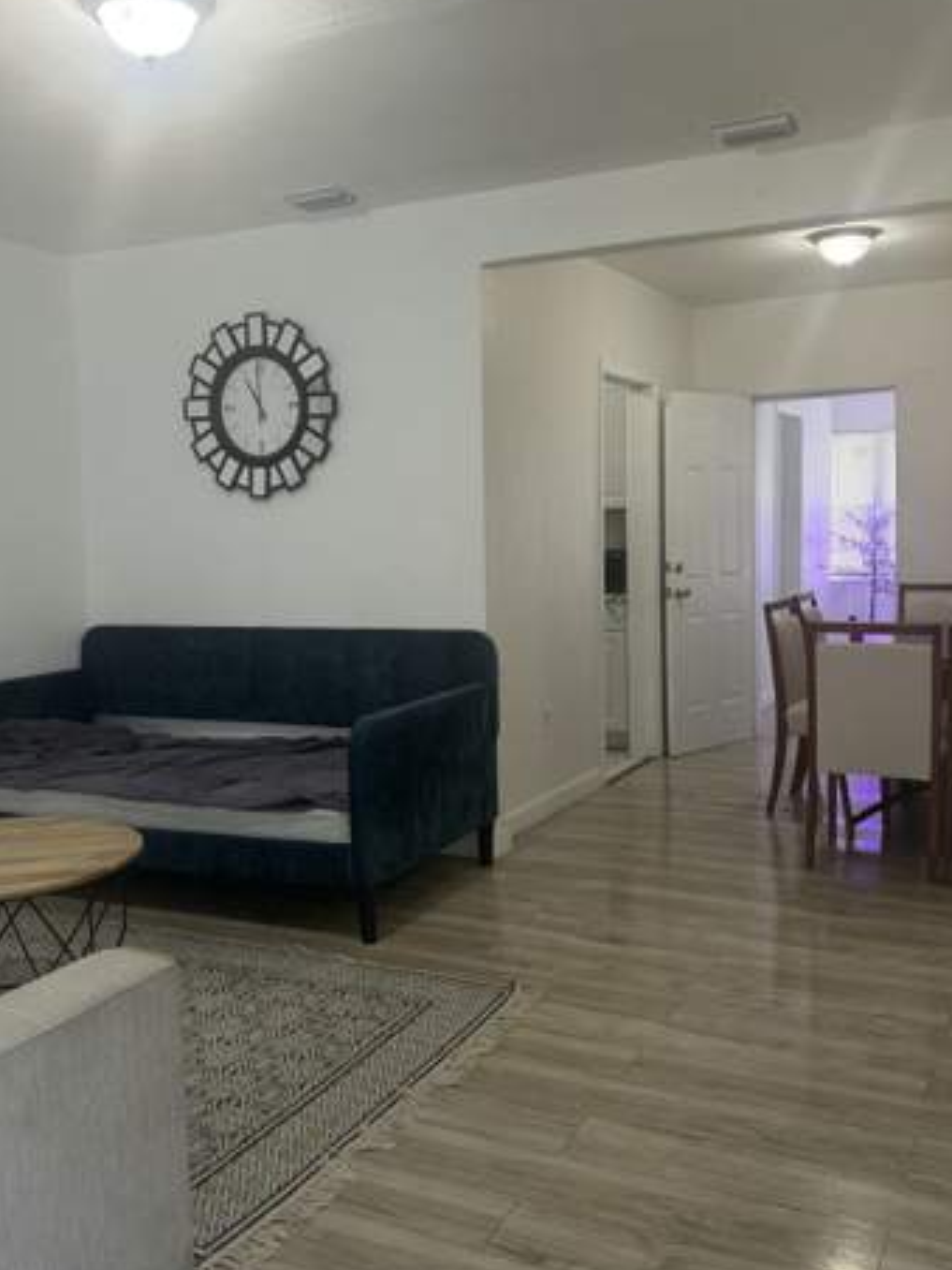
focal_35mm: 34
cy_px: 632
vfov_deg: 54.0
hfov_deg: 41.7
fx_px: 1247
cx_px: 396
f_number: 1.78
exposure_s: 1/120
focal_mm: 6.76
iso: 250
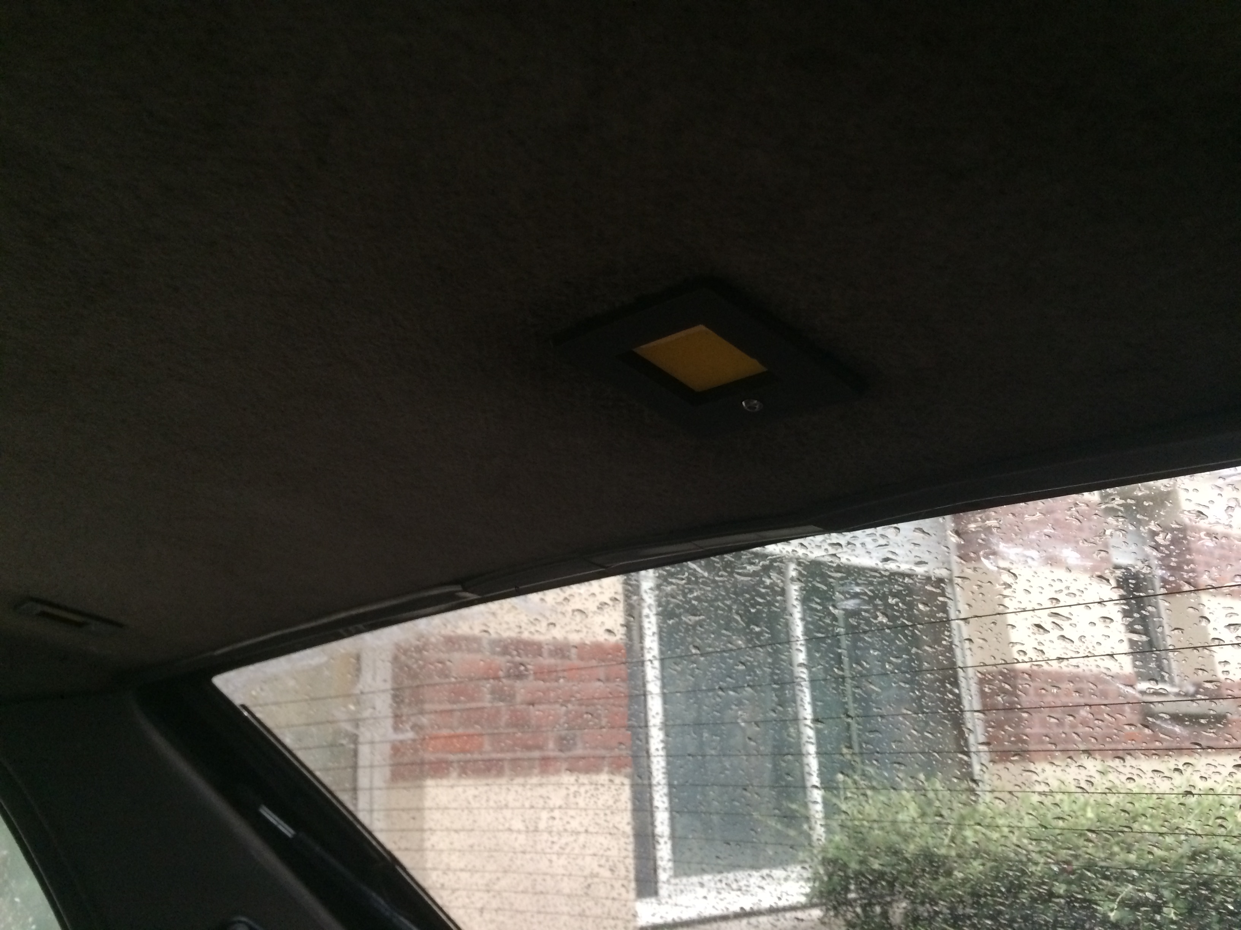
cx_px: 620
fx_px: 1040
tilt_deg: +14.3
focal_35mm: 29
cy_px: 465
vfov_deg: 48.2
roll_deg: -1.7
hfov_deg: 61.7
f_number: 2.2
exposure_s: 1/20
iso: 320
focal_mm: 4.15
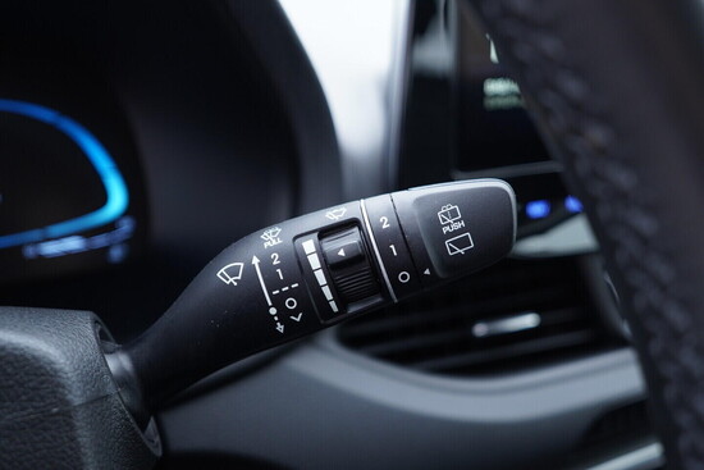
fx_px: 704
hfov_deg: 53.1
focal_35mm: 36
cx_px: 352
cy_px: 235
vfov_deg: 36.9
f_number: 2.8
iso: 400
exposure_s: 1/40
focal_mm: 24
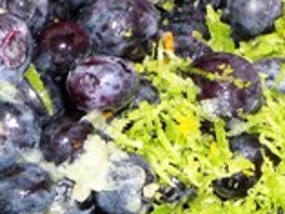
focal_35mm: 196
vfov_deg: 7.6
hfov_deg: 9.9
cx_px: -71
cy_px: 210
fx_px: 1615
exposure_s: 1/30
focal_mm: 8
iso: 100
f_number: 4.2
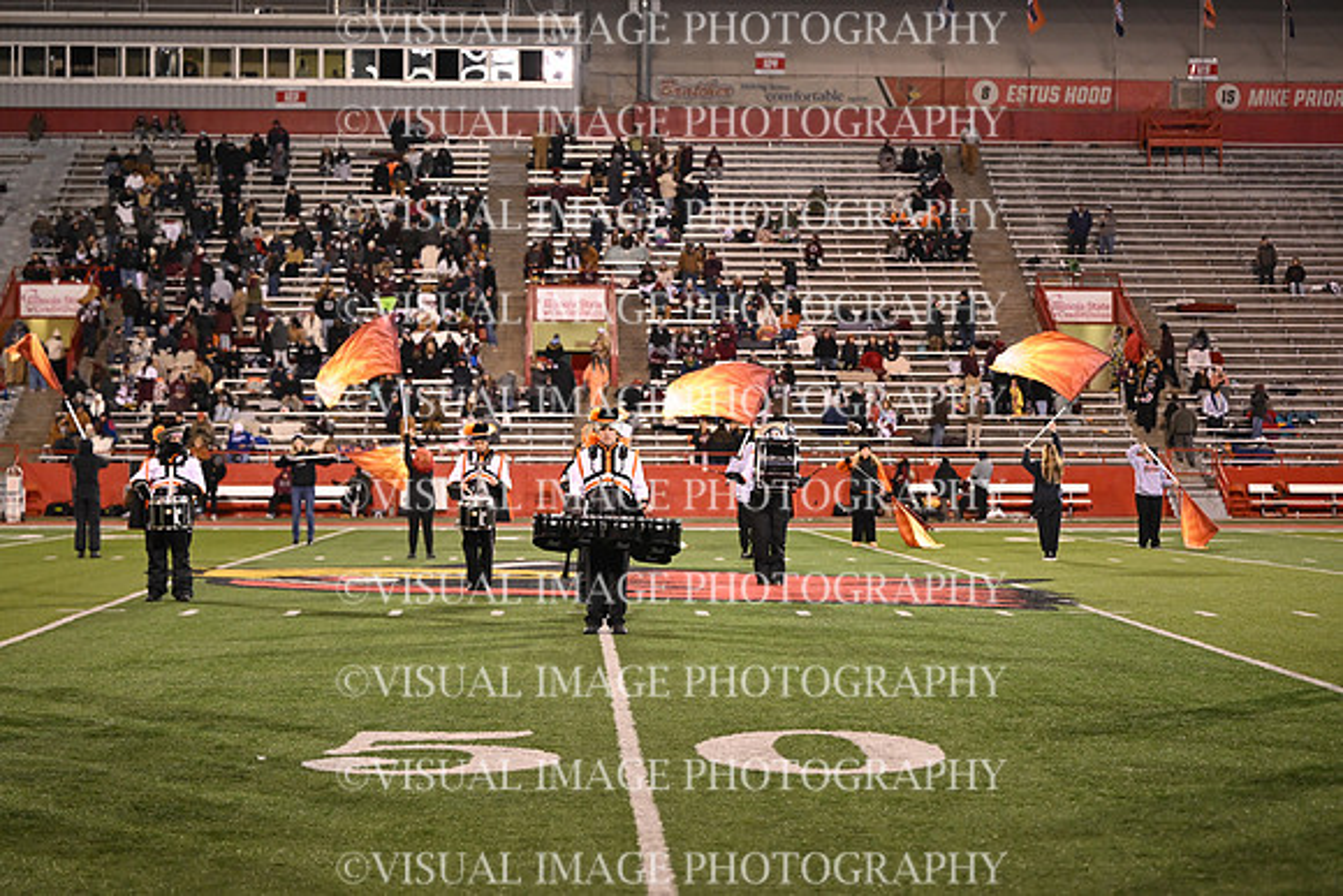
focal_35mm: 70
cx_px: 672
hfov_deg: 28.8
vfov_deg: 19.5
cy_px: 448
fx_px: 2612
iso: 4000
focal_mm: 70
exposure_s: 1/800
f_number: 2.8
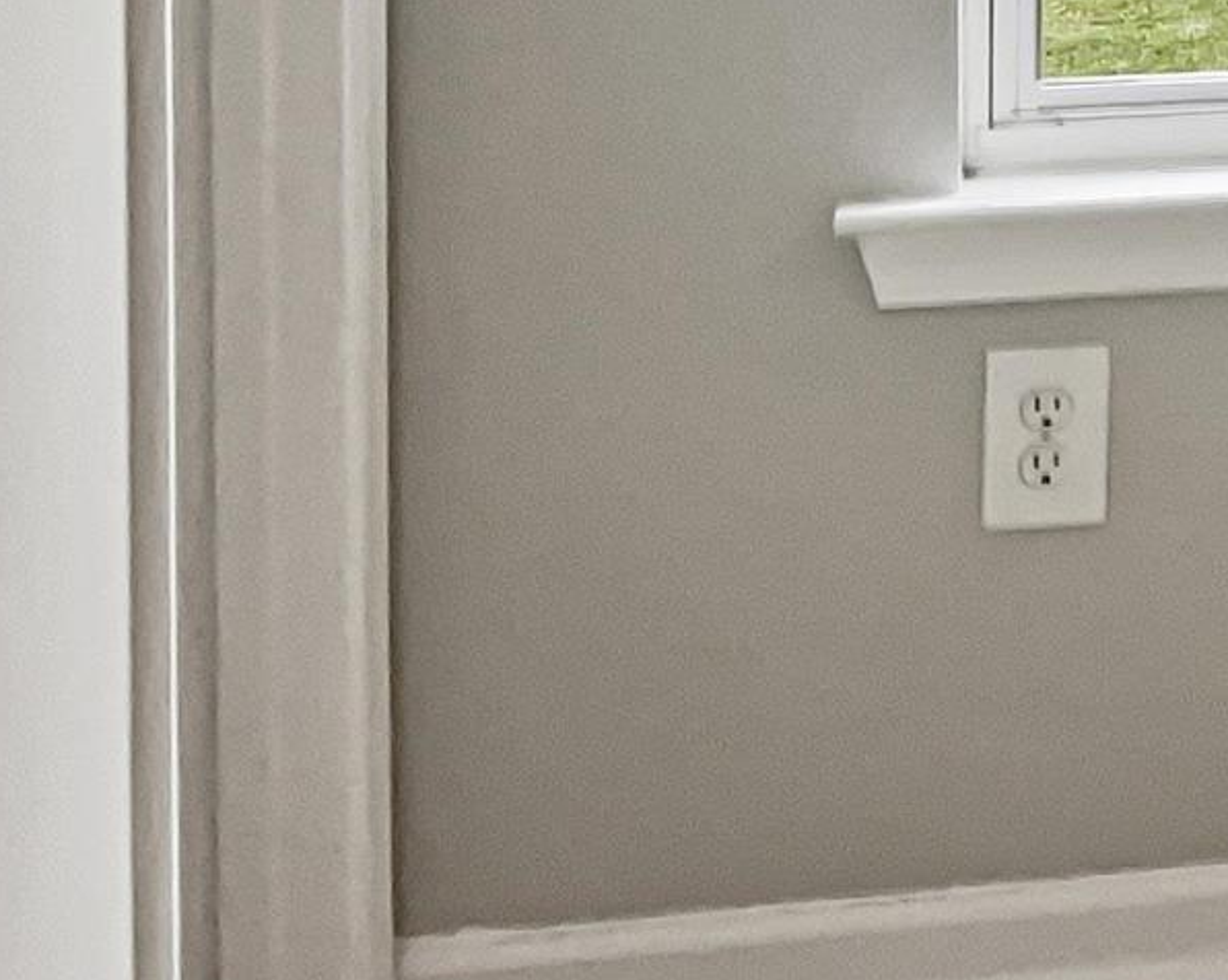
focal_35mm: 146
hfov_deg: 10.9
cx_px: 3074
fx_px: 5303
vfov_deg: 10.3
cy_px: -286
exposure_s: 1/90
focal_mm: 3
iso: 20
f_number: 1.8
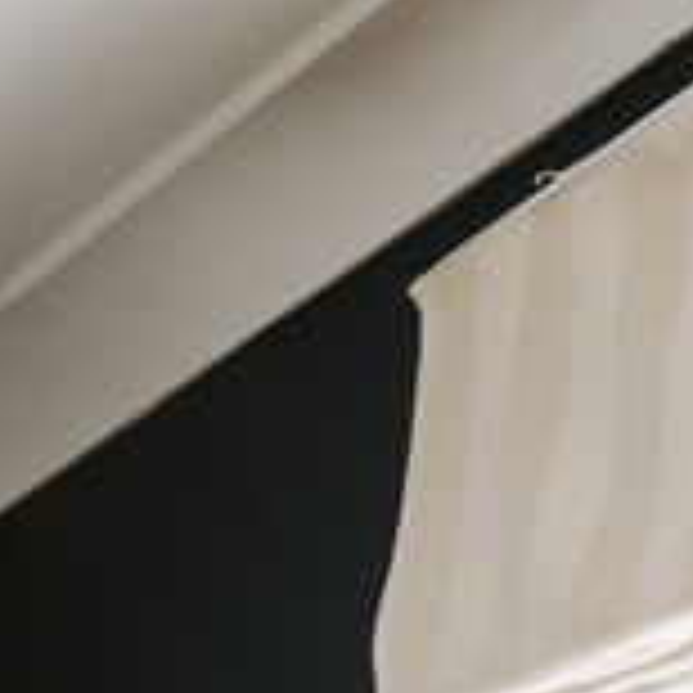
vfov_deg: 6.8
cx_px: -1804
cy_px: 1919
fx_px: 5413
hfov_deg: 6.3
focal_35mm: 239
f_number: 7.1
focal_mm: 27
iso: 100
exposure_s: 13
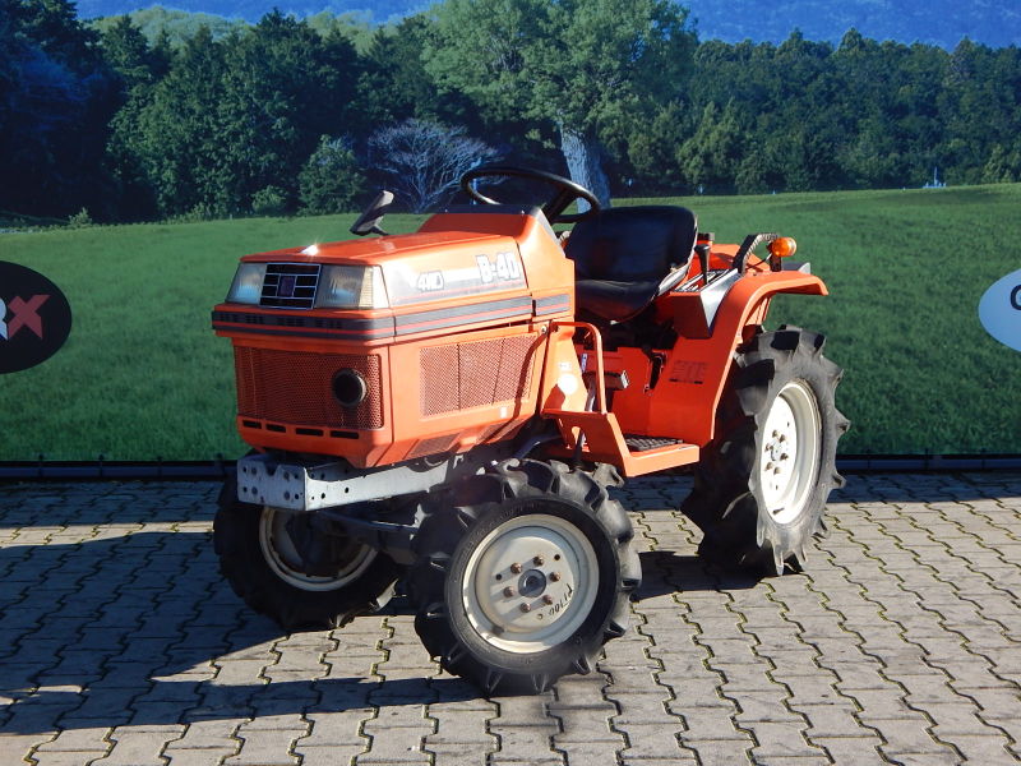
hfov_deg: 39.7
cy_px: 383
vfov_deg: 30.3
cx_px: 510
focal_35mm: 48
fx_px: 1416
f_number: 3.7
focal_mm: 8.6
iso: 125
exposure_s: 1/500
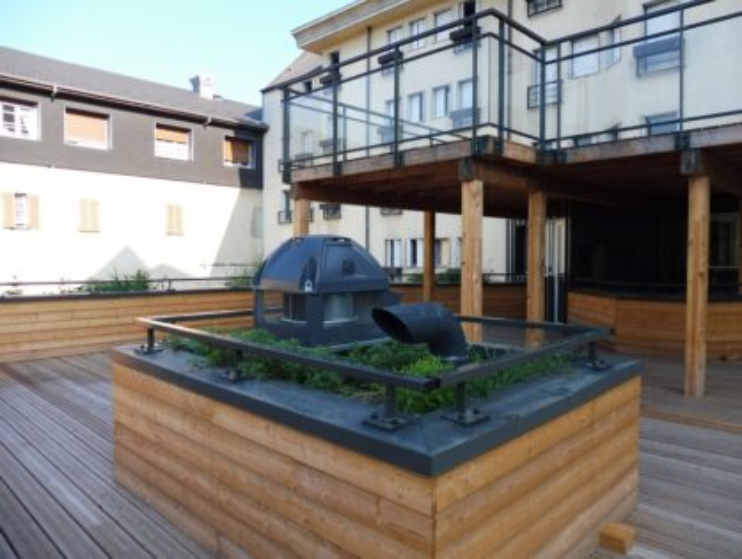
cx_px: 371
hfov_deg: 71.5
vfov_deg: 57.0
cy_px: 280
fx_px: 515
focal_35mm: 24
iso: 100
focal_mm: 4.3
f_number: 3.3
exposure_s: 1/320
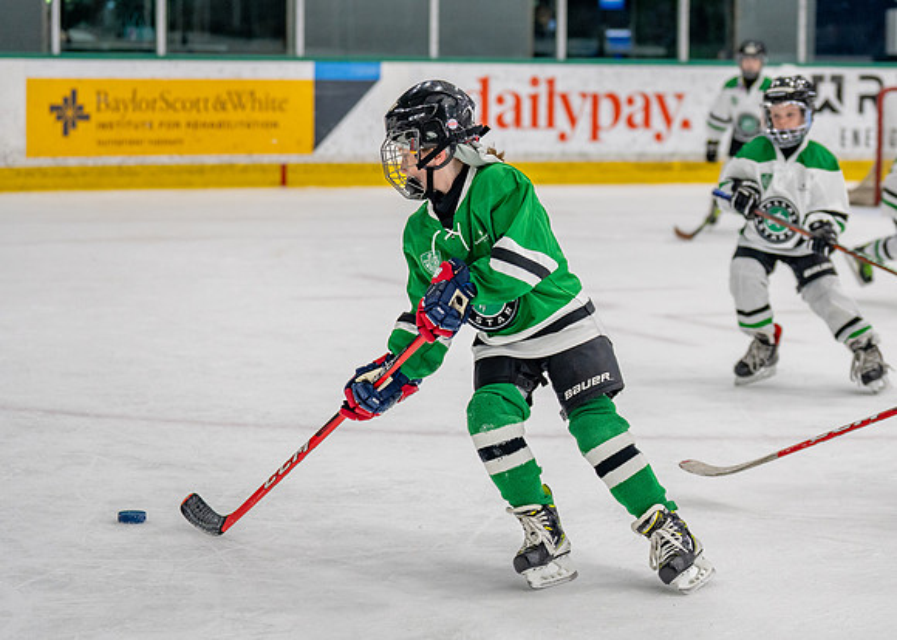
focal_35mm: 108
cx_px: 547
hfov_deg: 18.6
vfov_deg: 13.3
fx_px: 2739
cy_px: 260
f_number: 2.8
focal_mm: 70
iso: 1000
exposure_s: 1/1250
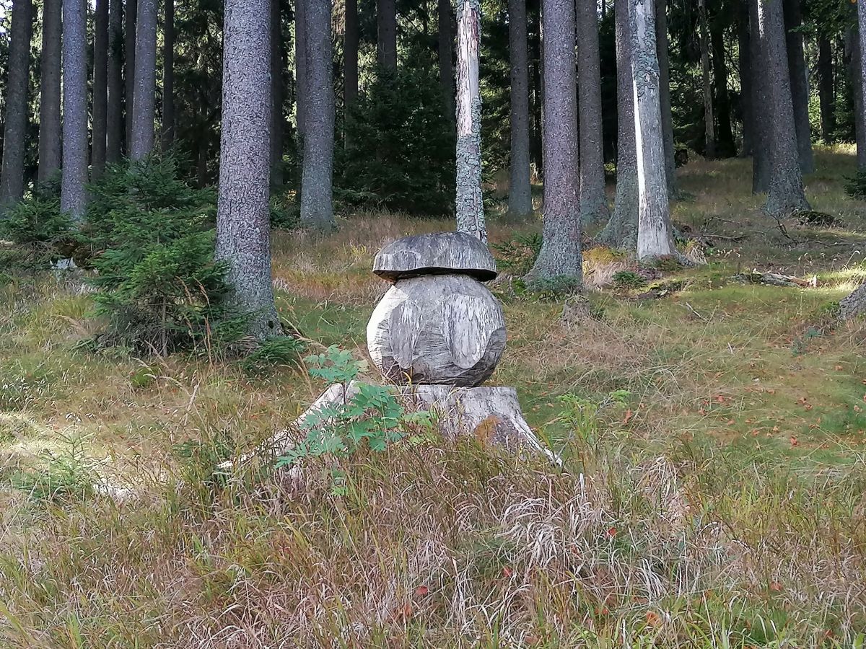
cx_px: 433
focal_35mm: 64
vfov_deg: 22.9
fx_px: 1601
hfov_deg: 30.3
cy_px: 324
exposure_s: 1/100
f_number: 1.8
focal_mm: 4.75
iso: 50
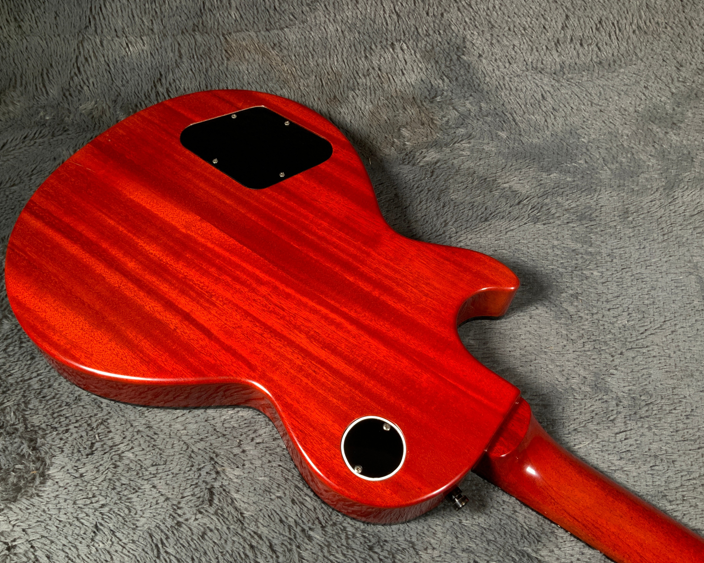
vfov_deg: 47.1
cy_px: 282
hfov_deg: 57.1
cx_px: 320
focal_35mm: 31
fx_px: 646
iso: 64
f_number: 1.8
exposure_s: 1/104
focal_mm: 3
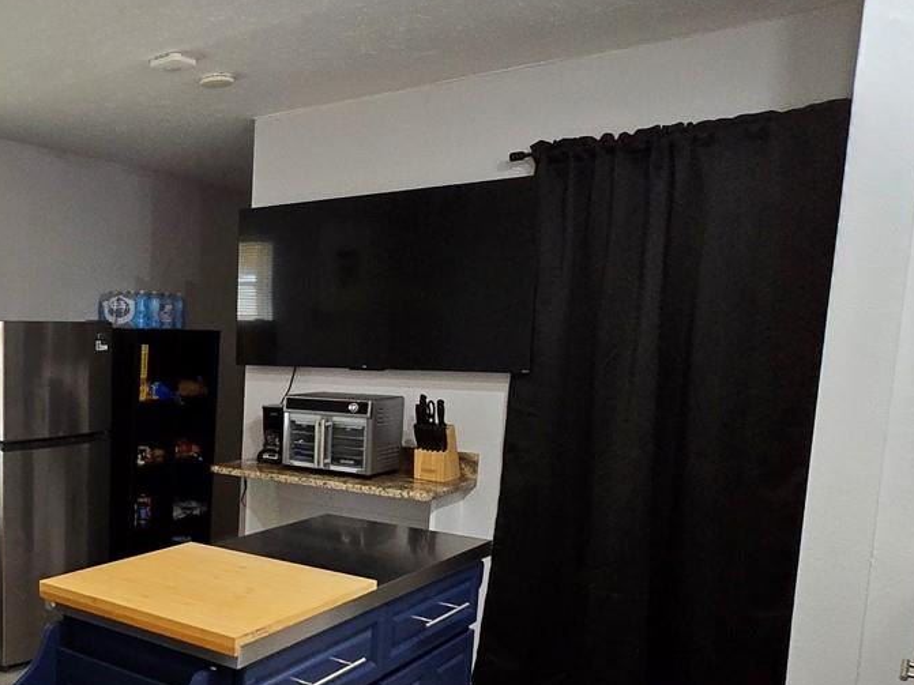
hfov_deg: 48.4
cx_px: 7
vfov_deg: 44.8
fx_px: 818
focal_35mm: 31
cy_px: 452
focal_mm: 2.2
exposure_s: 1/60
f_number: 2.2
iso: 320
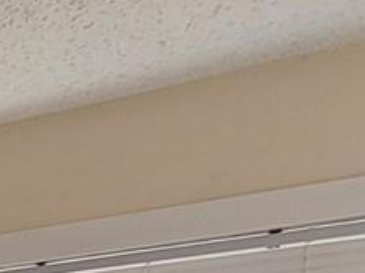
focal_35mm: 95
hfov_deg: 13.1
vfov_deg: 11.9
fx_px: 1001
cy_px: 696
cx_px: -592
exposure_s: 1/120
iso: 100
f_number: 2.2
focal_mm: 2.2
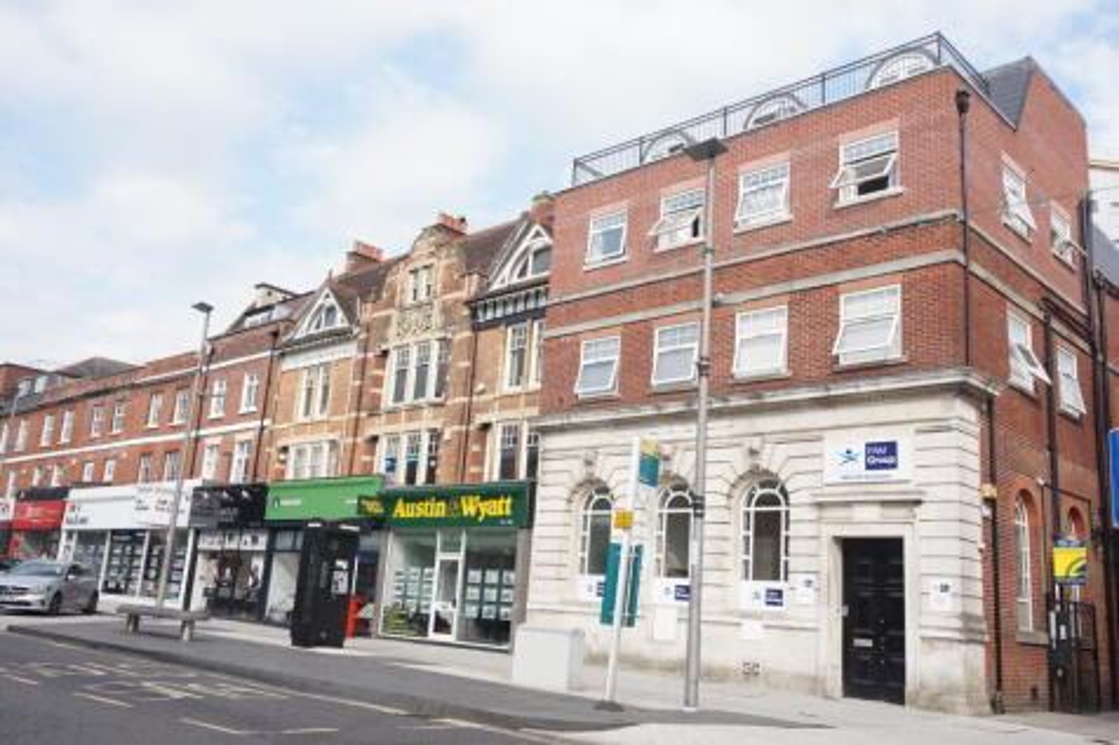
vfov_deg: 43.6
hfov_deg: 61.9
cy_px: 372
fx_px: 932
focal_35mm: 30
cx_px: 560
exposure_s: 1/100
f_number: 9
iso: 100
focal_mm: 20
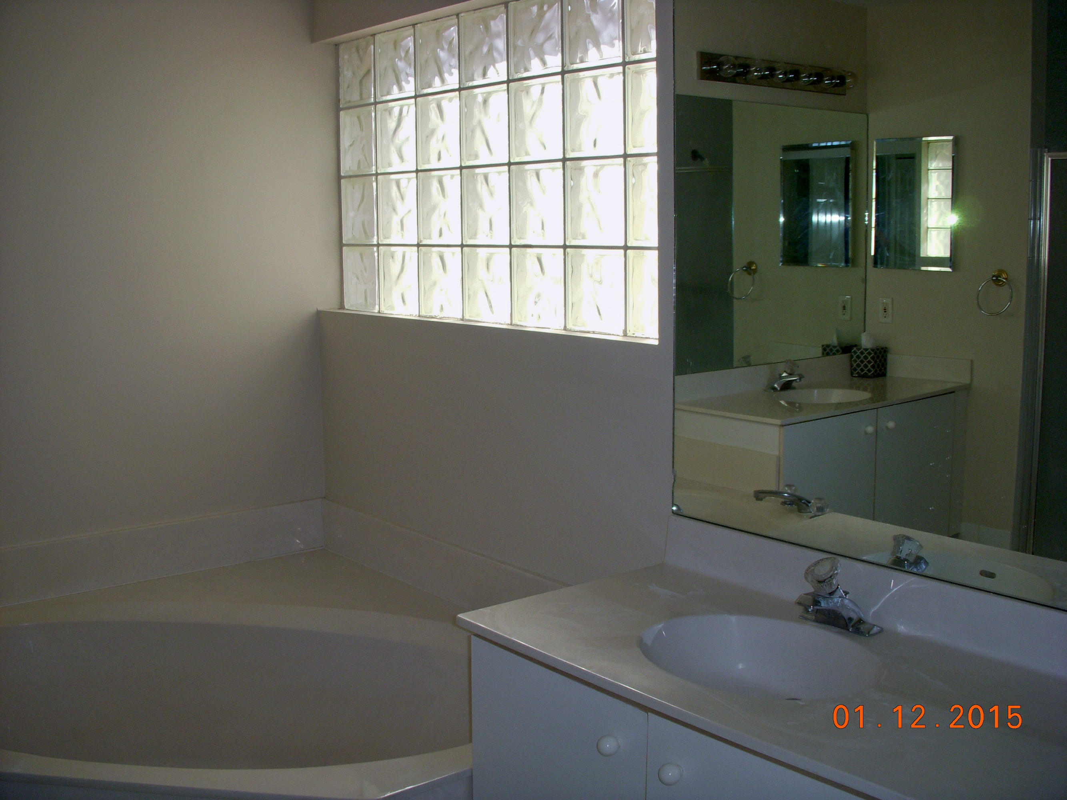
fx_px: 1171
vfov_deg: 37.7
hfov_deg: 49.0
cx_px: 534
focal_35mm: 38
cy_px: 400
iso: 100
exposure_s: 1/500
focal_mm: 6.3
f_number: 3.3
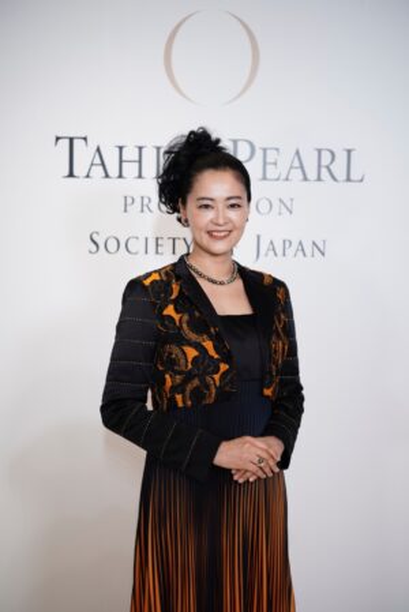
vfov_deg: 39.6
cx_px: 204
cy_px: 306
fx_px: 851
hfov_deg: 27.0
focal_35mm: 50
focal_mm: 50
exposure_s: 1/200
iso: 400
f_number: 2.8
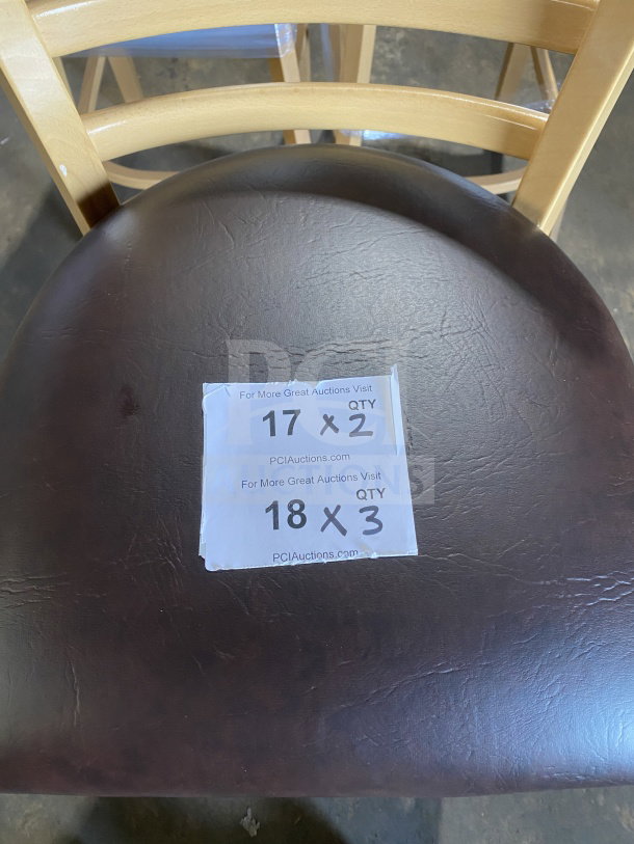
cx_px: 317
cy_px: 422
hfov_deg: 53.1
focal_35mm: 26
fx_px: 635
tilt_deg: -67.0
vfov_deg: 67.3
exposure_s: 1/60
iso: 250
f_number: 1.8
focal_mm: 4.25
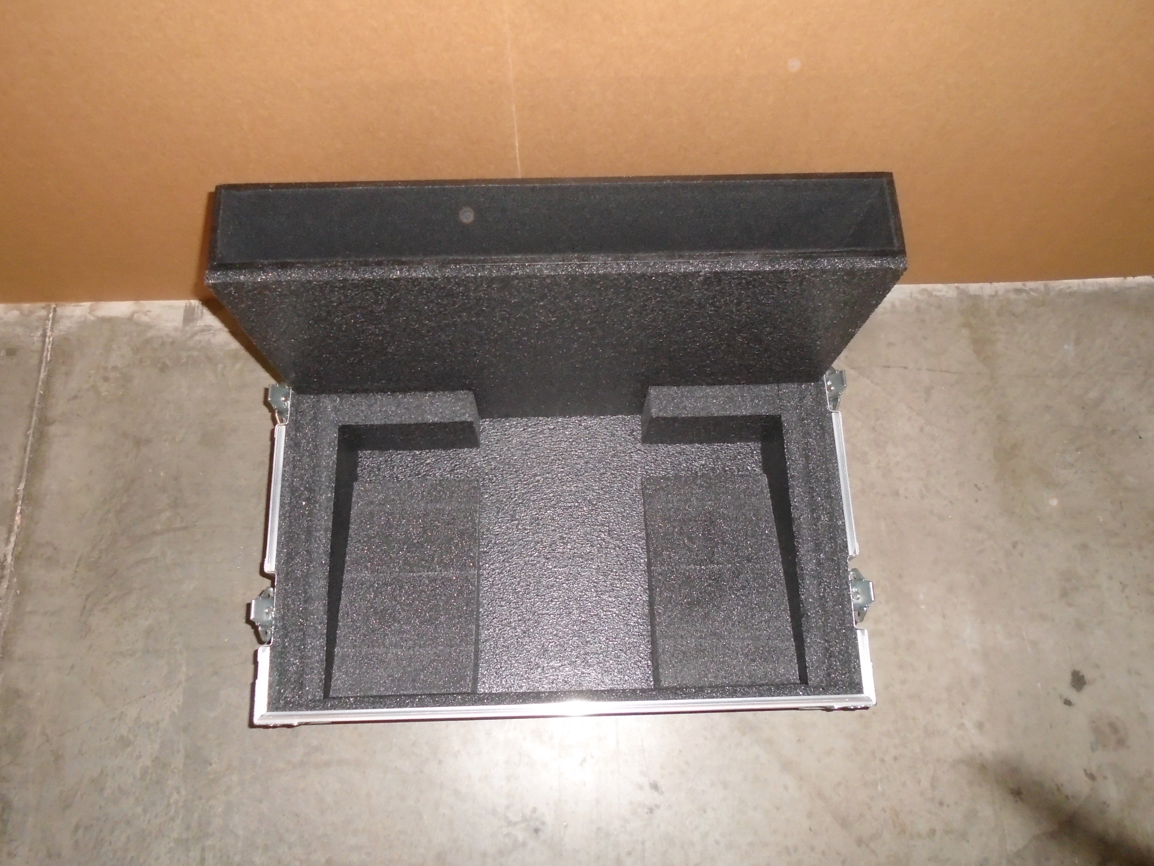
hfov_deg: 67.3
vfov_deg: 53.1
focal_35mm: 26
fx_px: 867
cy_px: 433
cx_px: 577
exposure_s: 1/30
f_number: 3.2
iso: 400
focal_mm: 4.6
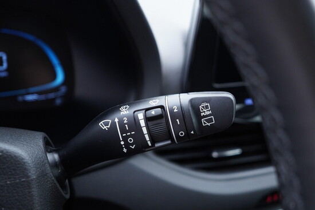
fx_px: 315
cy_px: 105
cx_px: 158
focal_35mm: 36
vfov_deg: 36.9
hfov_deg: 53.1
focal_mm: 24
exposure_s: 1/40
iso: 400
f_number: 2.8
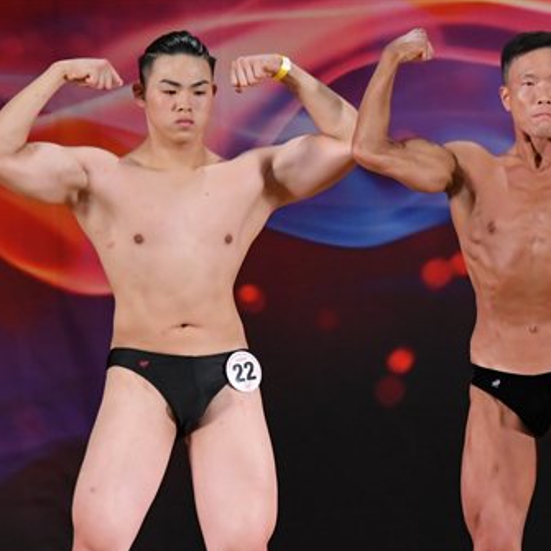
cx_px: 530
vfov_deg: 3.7
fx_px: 8500
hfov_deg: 3.7
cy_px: 419
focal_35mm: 472
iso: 3200
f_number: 5.6
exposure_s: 1/400
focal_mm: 160
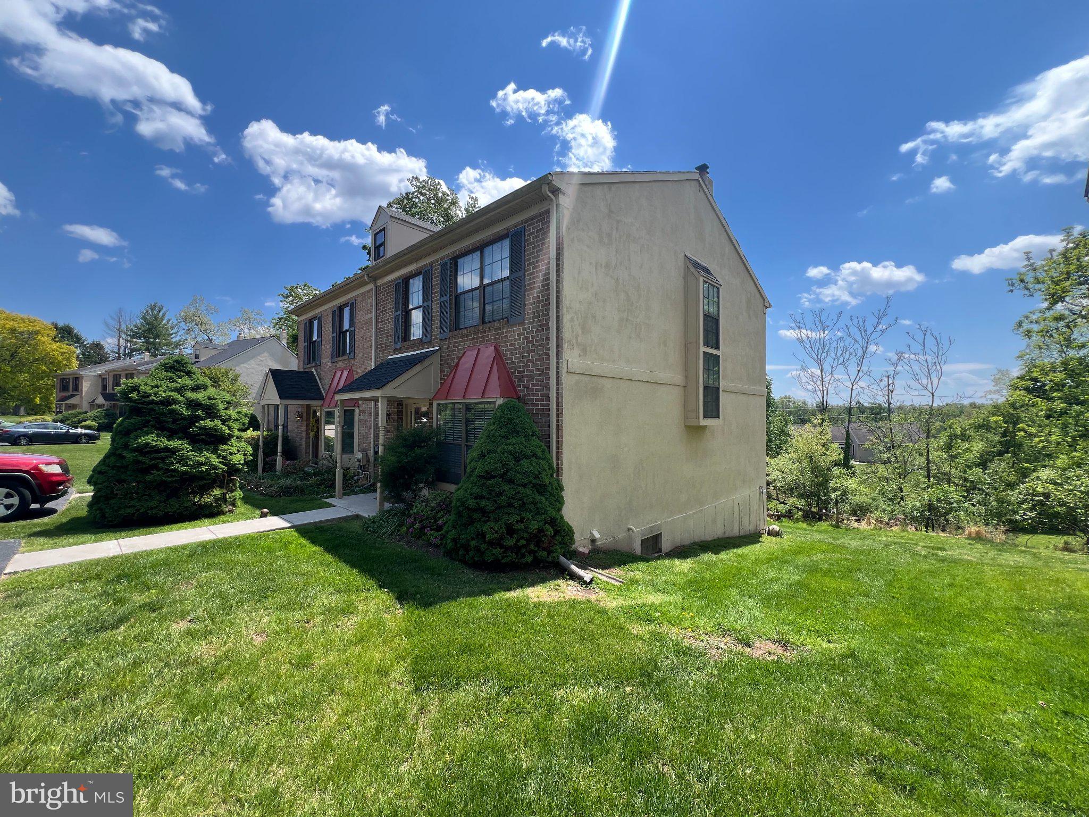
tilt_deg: +1.1
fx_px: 409
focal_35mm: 13
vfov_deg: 89.9
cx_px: 544
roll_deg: -0.6
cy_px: 408
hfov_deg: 106.2
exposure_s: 1/579
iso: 32
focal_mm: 1.57
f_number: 1.8
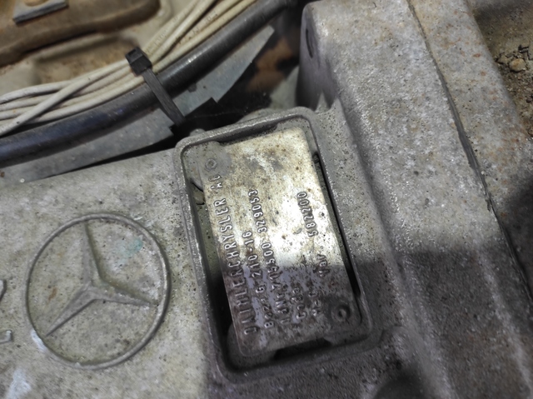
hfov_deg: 69.4
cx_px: 266
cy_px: 200
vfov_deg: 54.8
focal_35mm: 25
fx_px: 385
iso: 207
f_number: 1.89
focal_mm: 5.43
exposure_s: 1/50
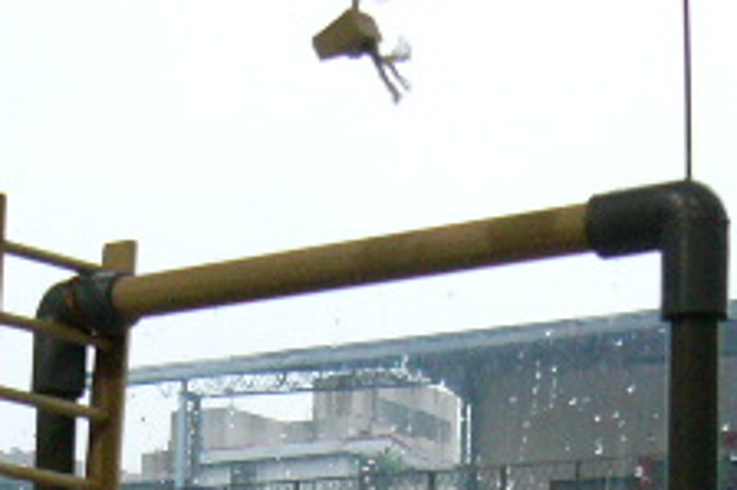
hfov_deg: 19.7
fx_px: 2127
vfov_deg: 12.4
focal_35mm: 104
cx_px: 342
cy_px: 776
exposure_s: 1/30
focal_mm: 5.8
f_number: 2.8
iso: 200
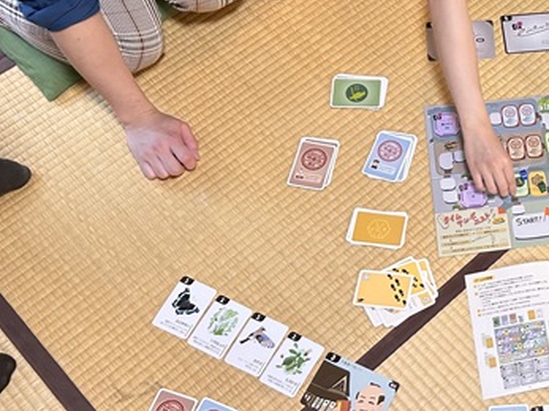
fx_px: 951
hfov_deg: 29.5
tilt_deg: -61.1
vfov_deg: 24.3
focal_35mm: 60
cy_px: 145
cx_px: 582
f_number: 1.5
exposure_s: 1/120
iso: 125
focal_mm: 5.7
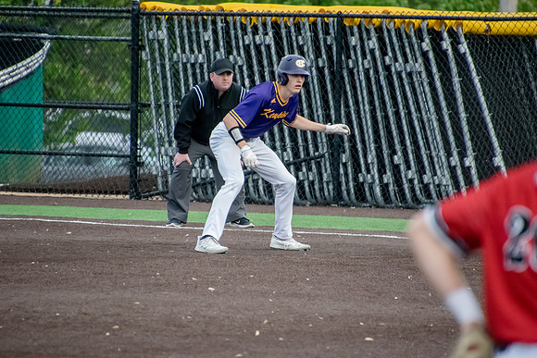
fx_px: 8280
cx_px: 268
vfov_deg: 2.5
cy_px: 179
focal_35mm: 555
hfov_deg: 3.7
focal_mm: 370
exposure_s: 1/2000
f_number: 6.3
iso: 4000
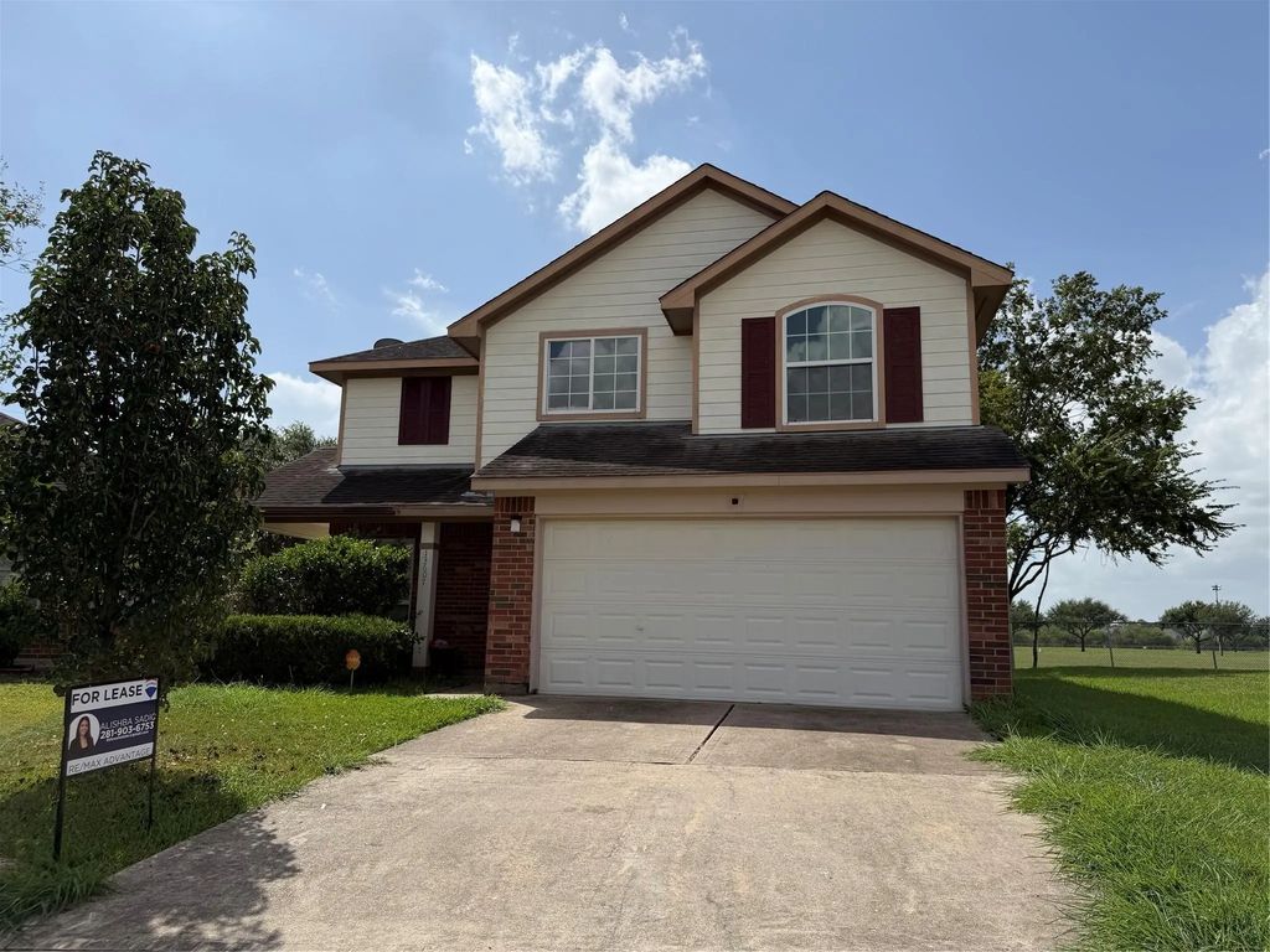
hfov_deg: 71.6
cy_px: 476
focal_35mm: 24
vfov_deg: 56.8
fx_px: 881
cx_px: 635
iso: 80
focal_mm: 6.76
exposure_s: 1/8130
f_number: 1.78
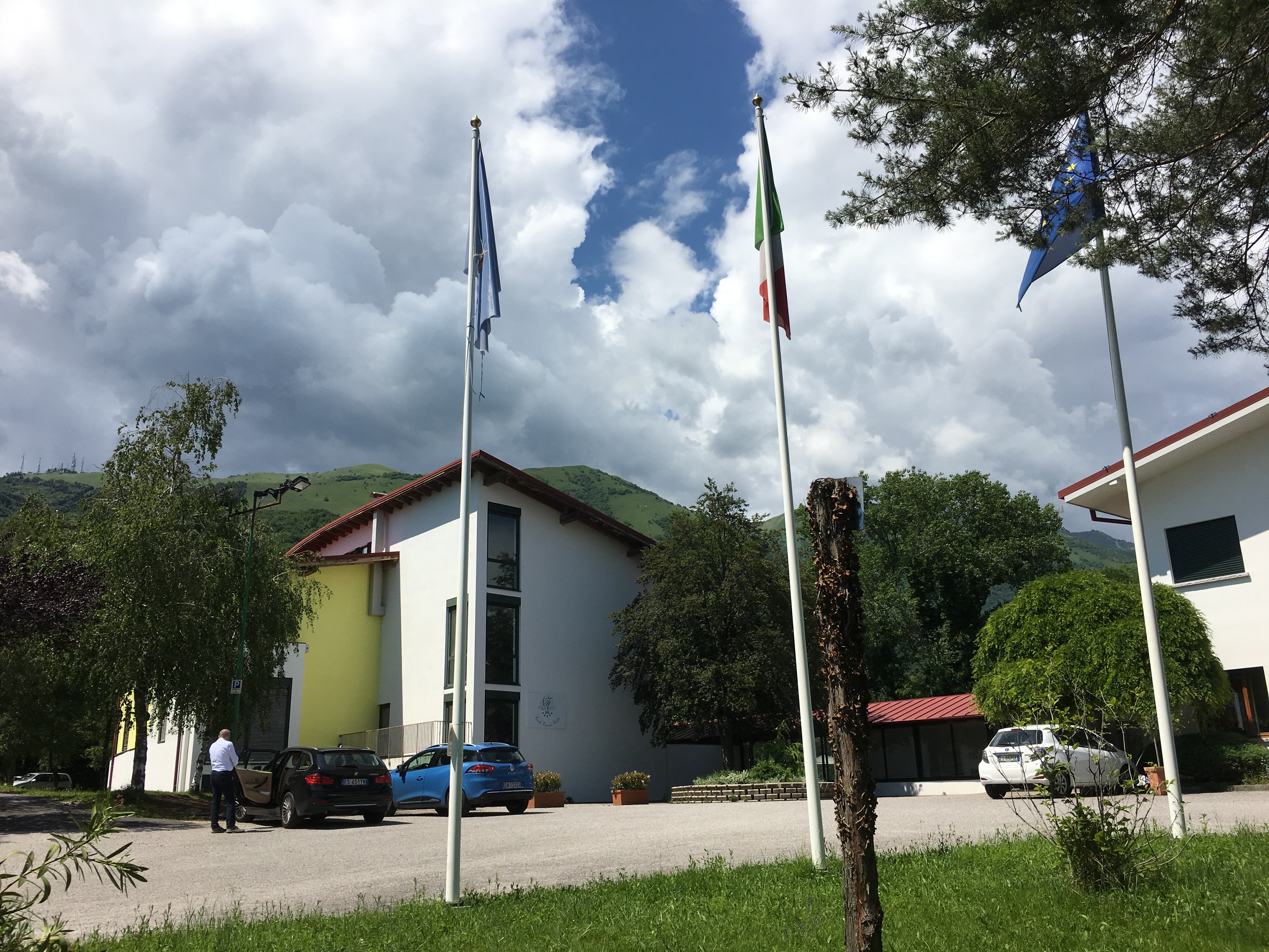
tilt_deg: +17.5
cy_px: 476
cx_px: 634
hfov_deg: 61.7
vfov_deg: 48.2
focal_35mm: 29
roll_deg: +1.8
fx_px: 1063
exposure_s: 1/2481
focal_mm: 4.15
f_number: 2.2
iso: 25
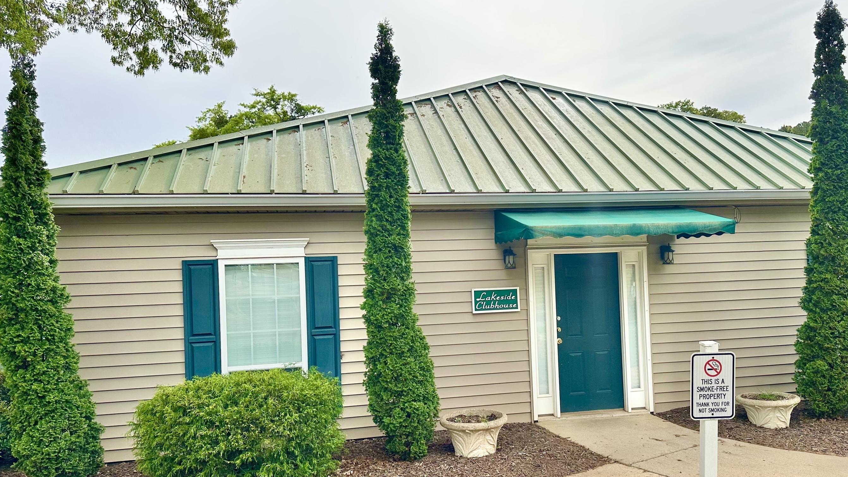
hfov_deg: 64.2
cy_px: 271
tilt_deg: +0.5
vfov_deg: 38.9
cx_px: 466
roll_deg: +1.6
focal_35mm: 30
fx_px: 675
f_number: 1.78
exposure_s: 1/4184
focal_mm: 6.86
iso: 80
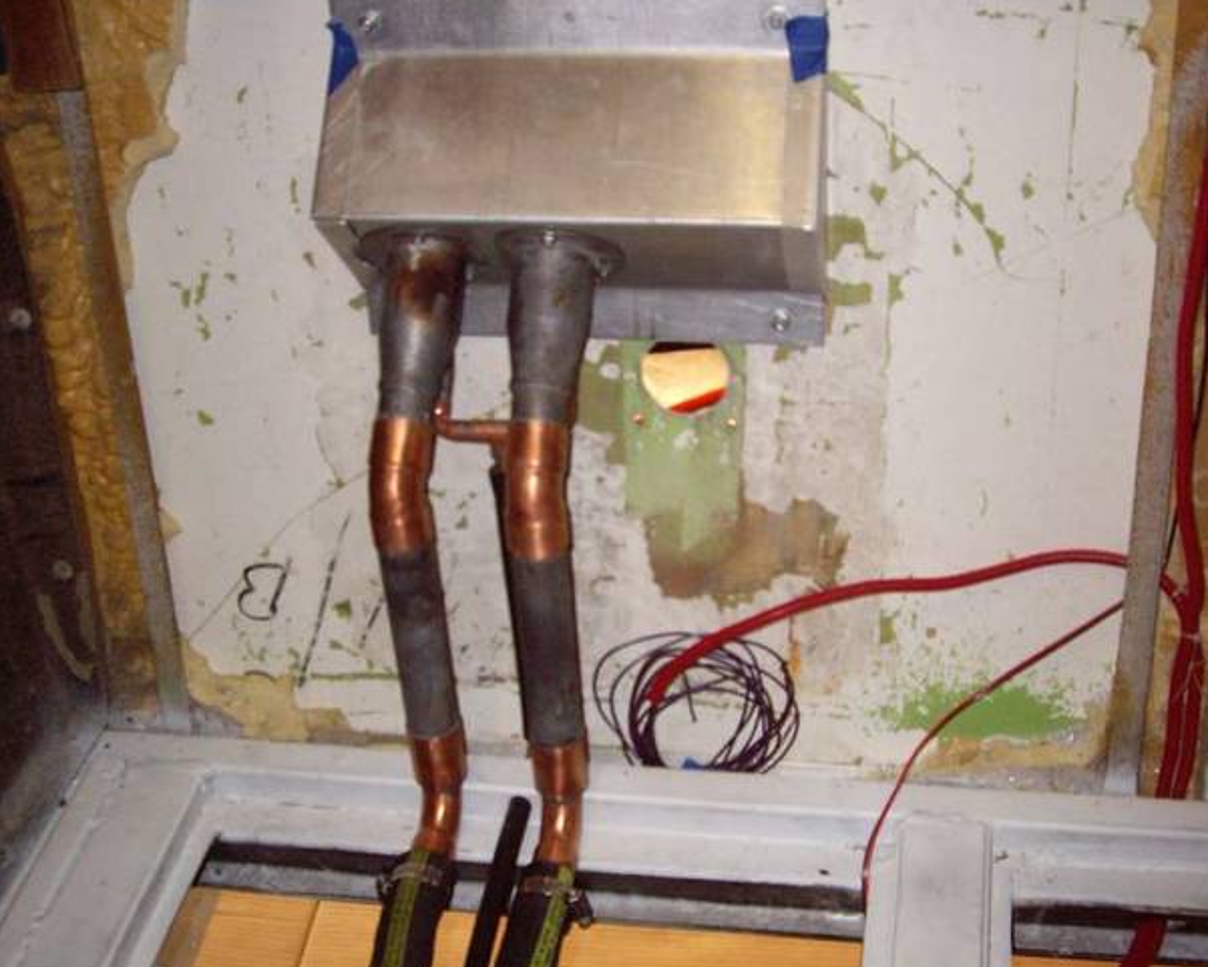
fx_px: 1788
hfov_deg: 37.3
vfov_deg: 30.1
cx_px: 607
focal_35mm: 50
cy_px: 605
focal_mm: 6.2
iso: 200
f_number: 2.7
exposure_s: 1/40
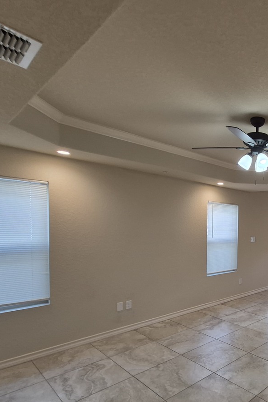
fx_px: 246
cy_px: 238
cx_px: 260
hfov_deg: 48.5
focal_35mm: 22
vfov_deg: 77.8
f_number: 2.2
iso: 100
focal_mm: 1.74
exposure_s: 1/60
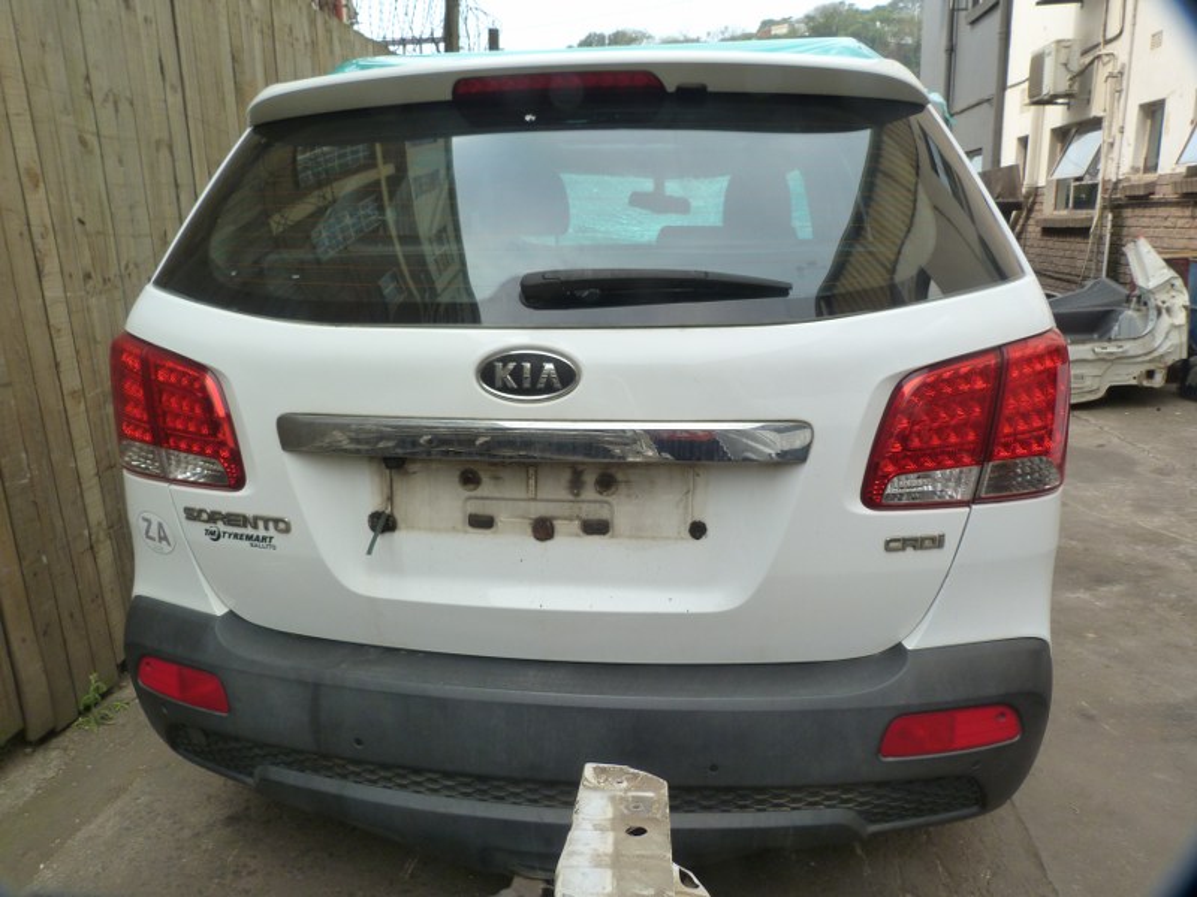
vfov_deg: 54.9
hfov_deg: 69.4
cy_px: 448
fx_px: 864
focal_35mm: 25
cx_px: 598
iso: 125
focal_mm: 4.5
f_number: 4
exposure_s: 1/160
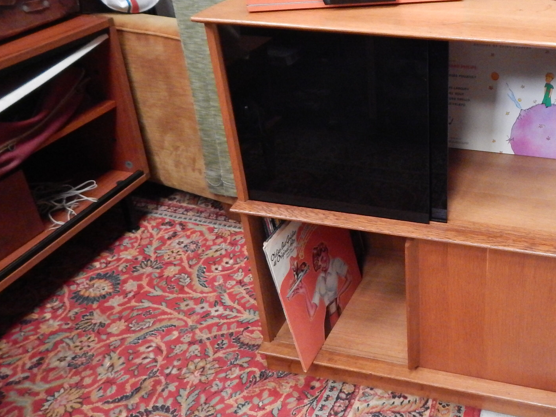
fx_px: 578
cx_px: 447
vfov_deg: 39.3
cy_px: 148
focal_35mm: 36
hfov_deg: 48.4
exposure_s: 1/5
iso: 800
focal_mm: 4
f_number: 3
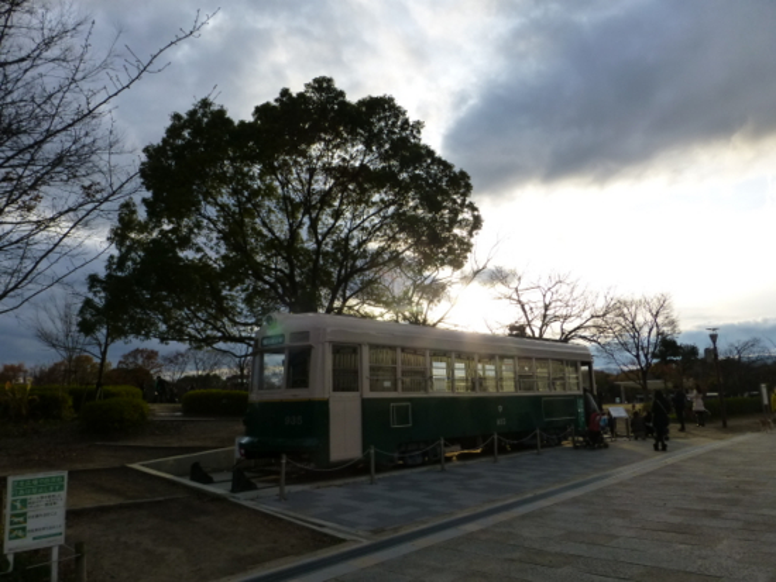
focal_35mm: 24
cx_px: 388
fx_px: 538
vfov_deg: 56.9
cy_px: 291
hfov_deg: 71.6
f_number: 4
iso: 160
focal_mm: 4.3
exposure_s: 1/500
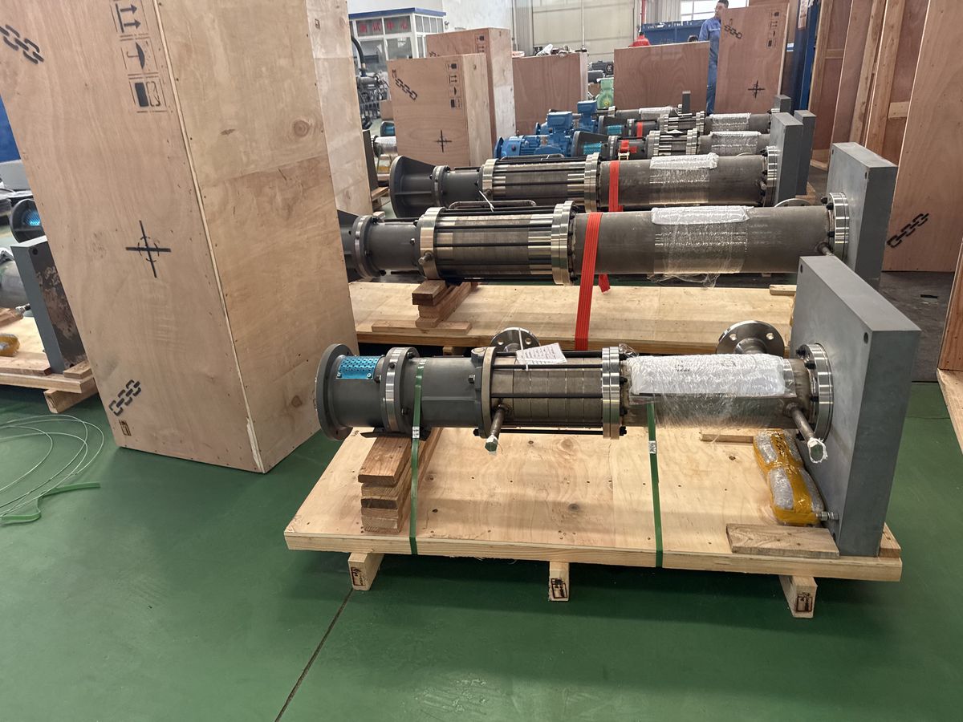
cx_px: 482
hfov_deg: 71.6
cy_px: 361
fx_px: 668
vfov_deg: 56.8
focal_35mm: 24
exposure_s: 1/146
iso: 125
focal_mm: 6.76
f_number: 1.78
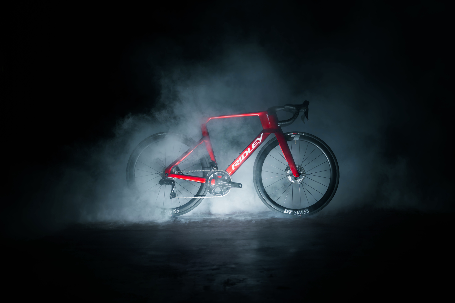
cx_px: 228
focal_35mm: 49
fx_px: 616
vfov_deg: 27.7
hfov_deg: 40.6
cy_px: 152
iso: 640
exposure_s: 1/80
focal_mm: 48.7
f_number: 2.8
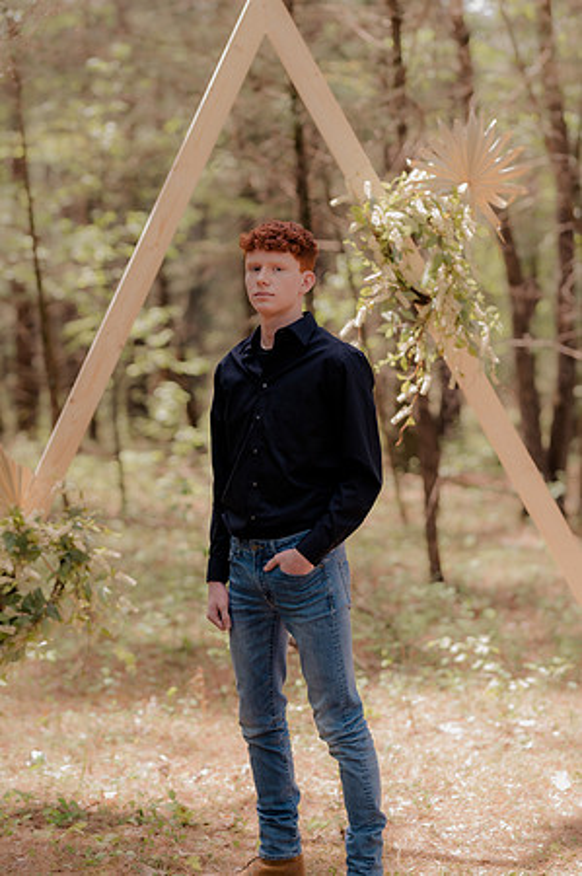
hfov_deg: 16.0
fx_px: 2066
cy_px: 438
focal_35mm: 85
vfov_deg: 23.9
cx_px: 291
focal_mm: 85
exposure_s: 1/800
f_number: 2.2
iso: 400
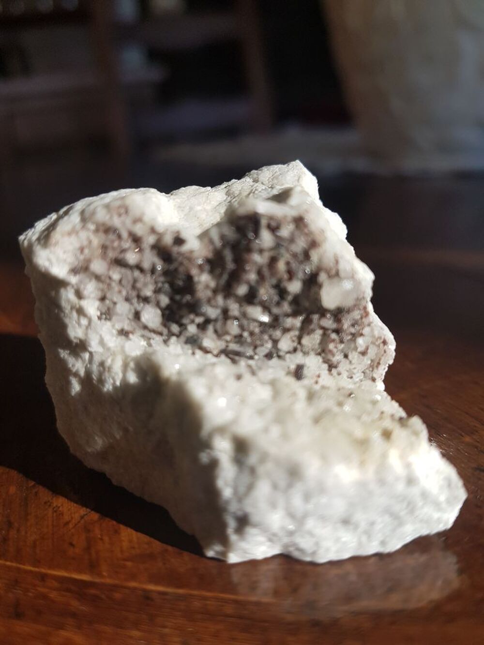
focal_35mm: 26
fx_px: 485
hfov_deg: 53.1
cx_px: 242
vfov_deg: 67.3
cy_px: 322
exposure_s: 1/996
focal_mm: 4.2
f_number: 1.7
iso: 40
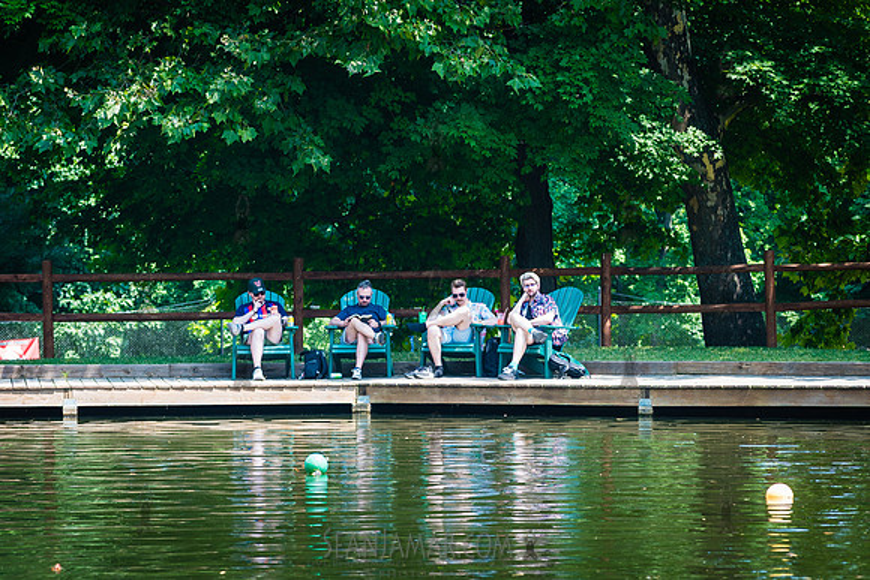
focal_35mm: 178
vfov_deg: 7.7
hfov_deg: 11.5
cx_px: 417
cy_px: 284
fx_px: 4305
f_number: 4.5
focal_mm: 145
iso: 200
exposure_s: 1/200
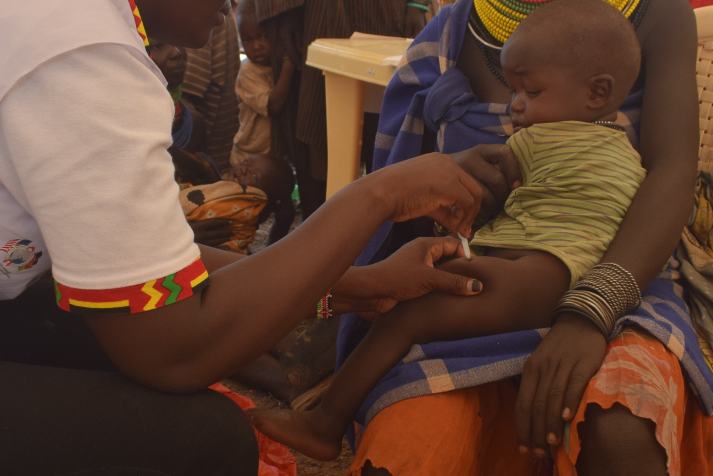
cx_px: 322
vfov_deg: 25.8
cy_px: 139
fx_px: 1030
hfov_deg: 38.1
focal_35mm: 52
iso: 320
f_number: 5.6
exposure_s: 1/125
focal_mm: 18
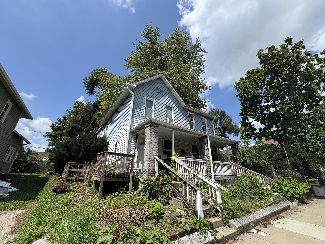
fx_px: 131
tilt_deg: +22.6
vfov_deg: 85.7
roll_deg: -0.7
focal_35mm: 14
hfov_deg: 102.1
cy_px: 122
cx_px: 162
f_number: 2.2
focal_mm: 2.22
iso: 50
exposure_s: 1/1880
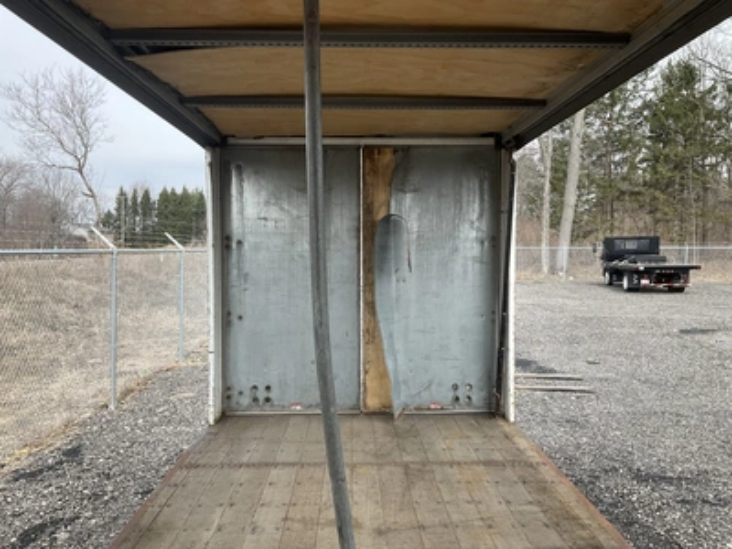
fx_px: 613
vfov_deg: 48.2
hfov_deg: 61.7
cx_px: 366
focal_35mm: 29
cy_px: 274
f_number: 1.8
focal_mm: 3
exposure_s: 1/593
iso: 25
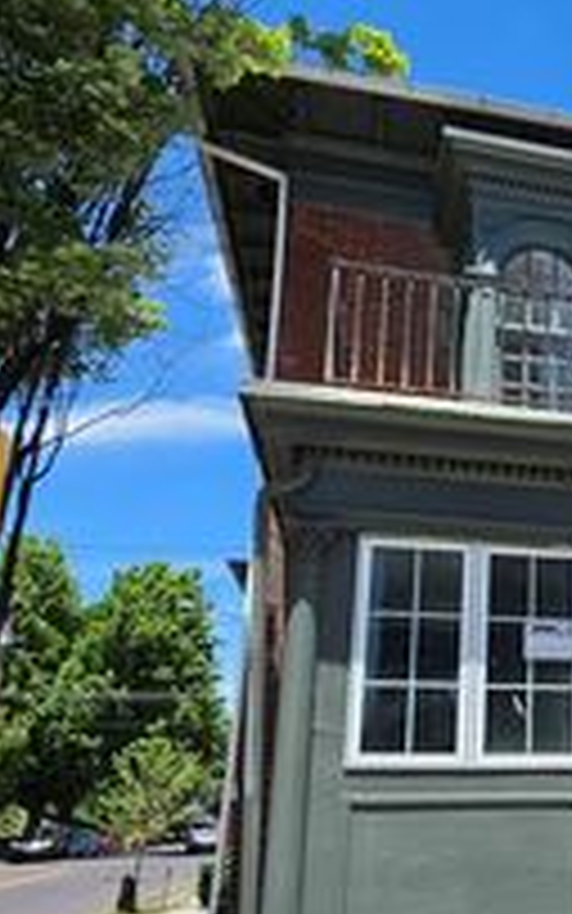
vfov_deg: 56.3
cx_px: 608
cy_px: 543
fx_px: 847
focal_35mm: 34
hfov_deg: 33.2
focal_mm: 2.2
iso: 32
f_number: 1.9
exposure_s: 1/1339
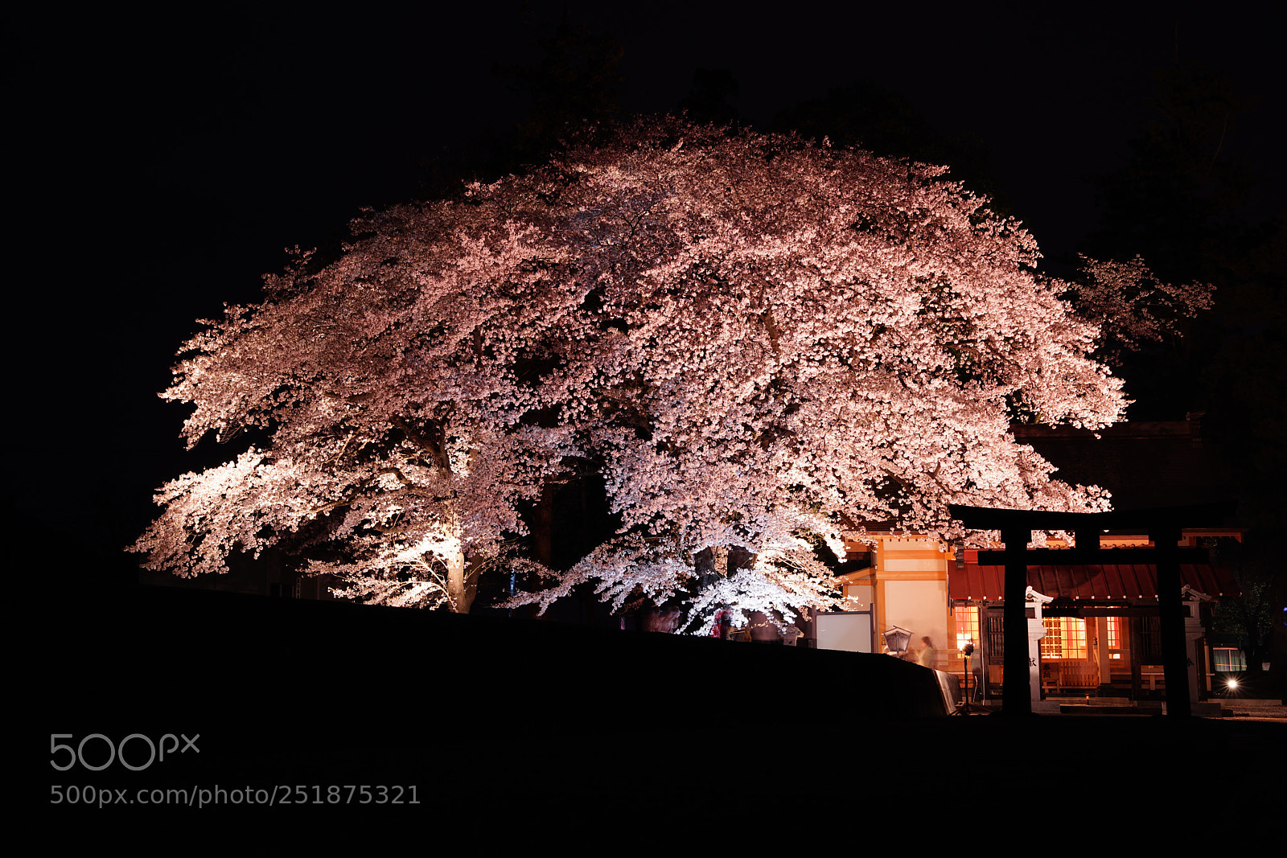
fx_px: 2074
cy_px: 429
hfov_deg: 34.5
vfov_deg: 23.4
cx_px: 644
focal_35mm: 58
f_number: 9
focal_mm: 58
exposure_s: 25
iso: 100
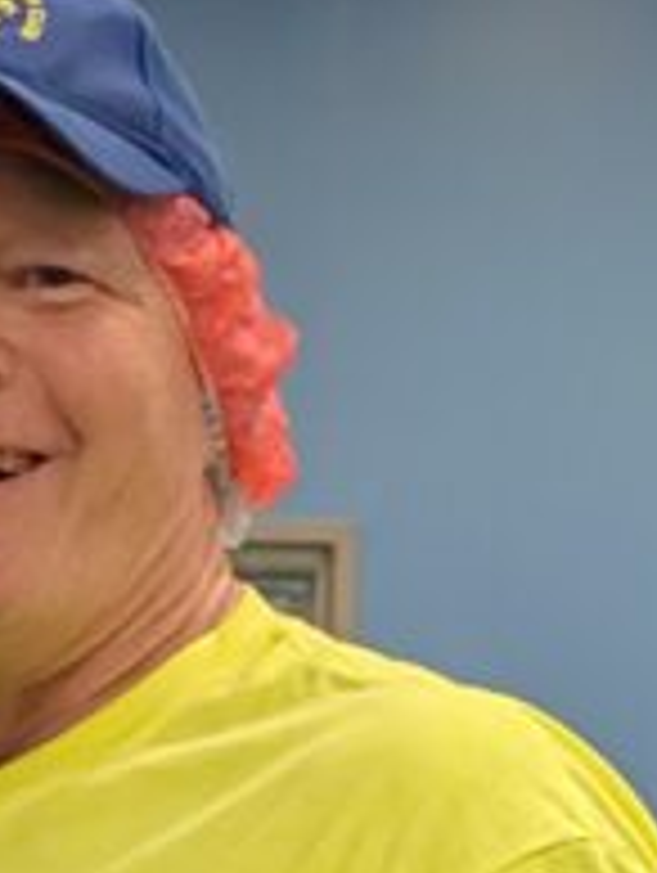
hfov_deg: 5.7
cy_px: 1706
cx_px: -295
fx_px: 6540
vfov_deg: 7.4
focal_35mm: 259
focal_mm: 6.9
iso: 350
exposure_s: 1/422
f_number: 1.68
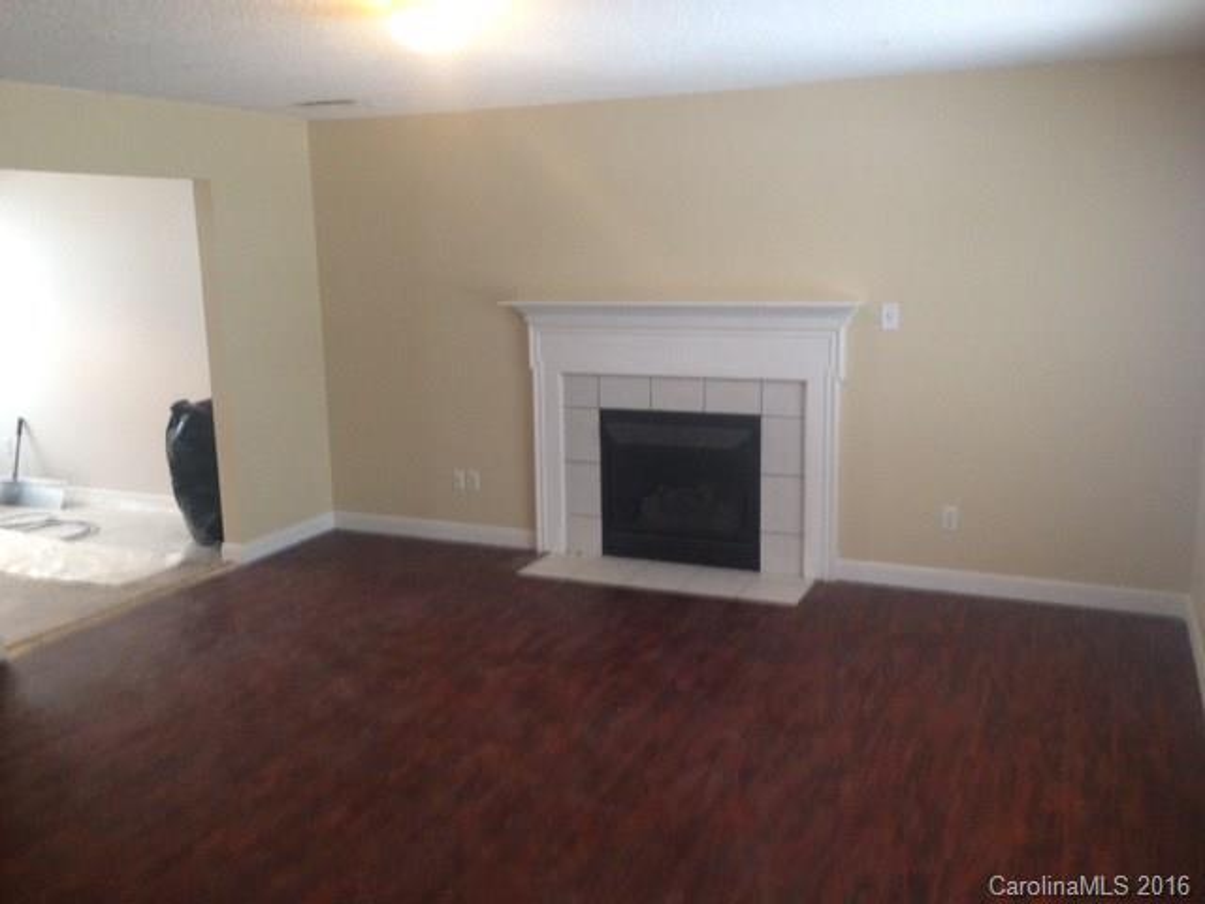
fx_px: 1149
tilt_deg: -12.3
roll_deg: +0.0
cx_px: 602
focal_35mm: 33
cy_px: 452
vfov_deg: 42.9
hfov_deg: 55.4
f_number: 2.4
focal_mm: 4.12
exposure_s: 1/20
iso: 200
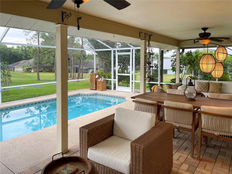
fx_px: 168
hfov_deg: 69.4
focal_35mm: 25
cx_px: 116
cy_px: 87
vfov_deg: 54.9
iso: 50
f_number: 1.6
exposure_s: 1/120
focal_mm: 5.1
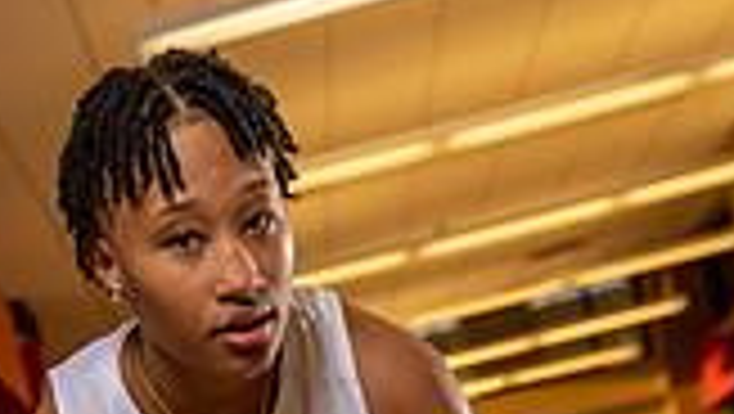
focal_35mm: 104
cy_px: 994
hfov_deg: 20.5
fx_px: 2026
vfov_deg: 10.2
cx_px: 243
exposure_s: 1/250
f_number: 3.2
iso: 320
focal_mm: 36
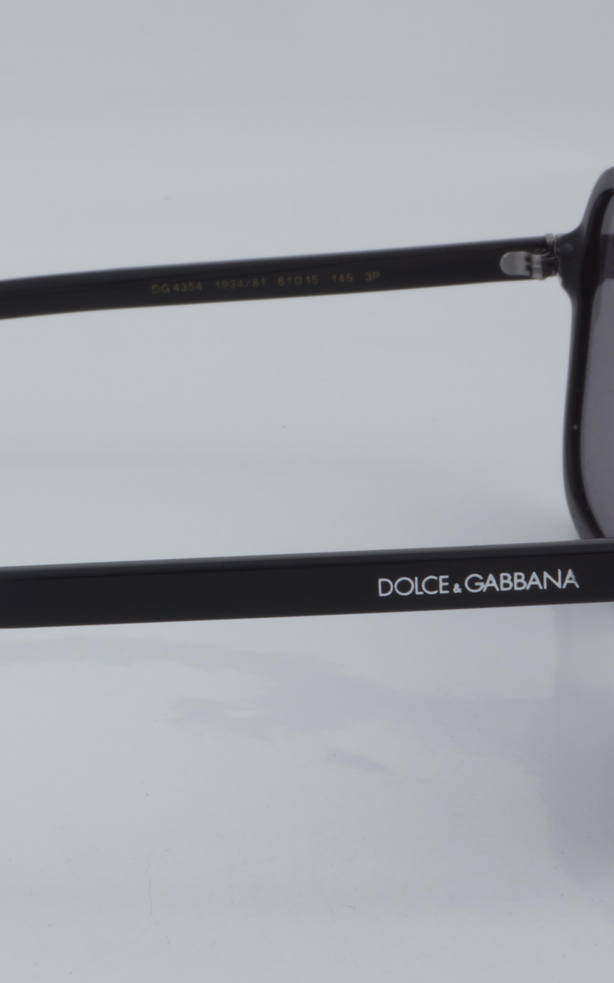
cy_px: 490
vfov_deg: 18.1
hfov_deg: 11.3
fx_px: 3079
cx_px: 38
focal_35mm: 115
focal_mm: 50
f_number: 32
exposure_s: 1/4
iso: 100
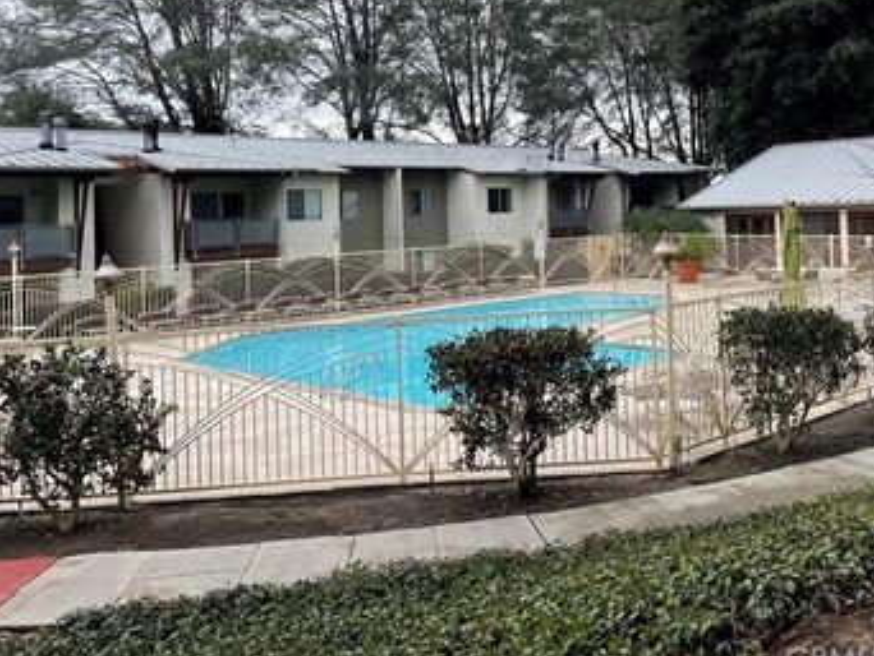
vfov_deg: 37.2
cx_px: 593
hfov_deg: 48.0
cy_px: 198
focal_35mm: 38
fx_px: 960
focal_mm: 4.2
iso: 32
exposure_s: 1/633
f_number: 1.6
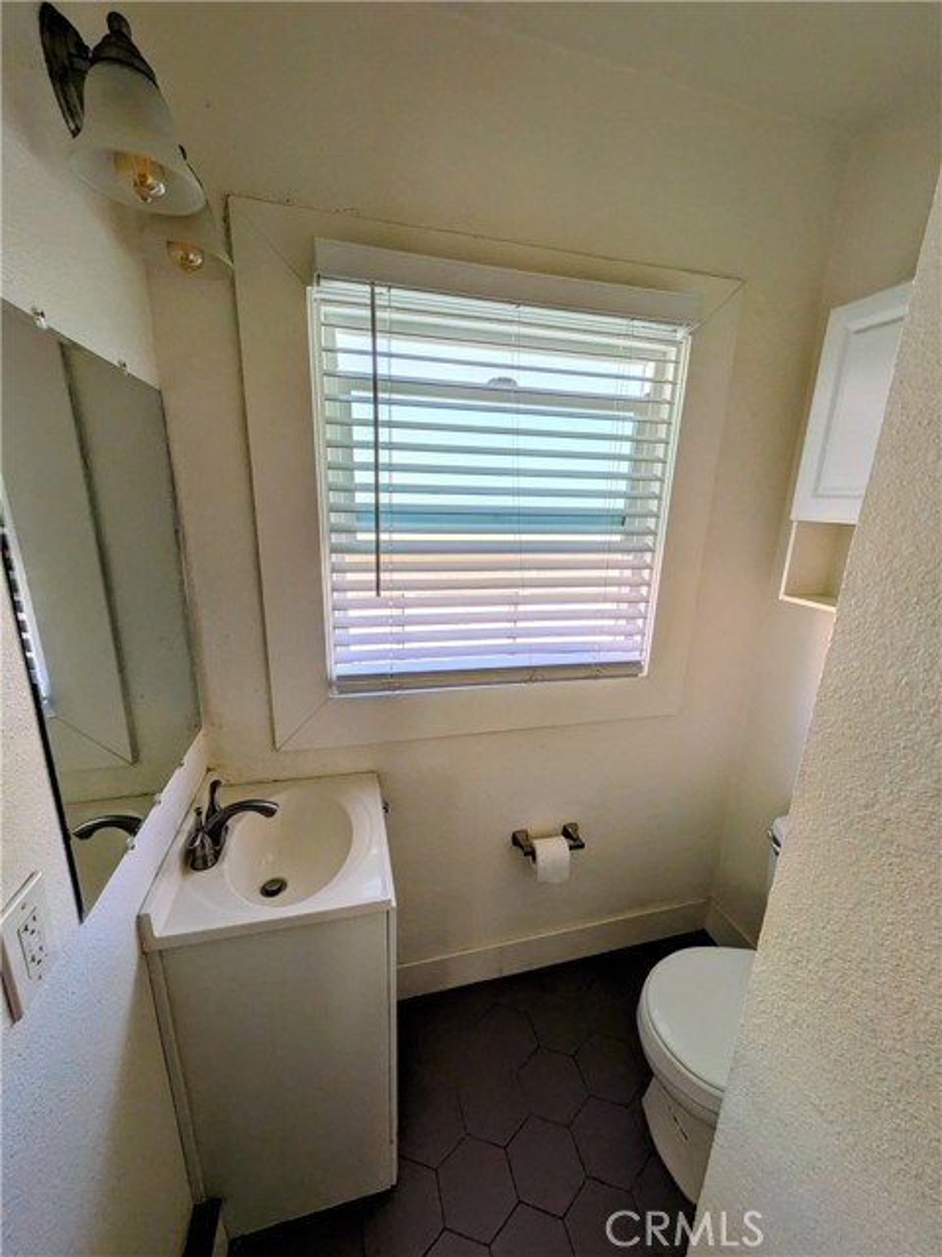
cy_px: 628
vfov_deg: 102.1
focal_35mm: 14
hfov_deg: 85.7
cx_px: 471
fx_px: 508
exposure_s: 1/275
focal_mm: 1.85
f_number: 2.2
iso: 51
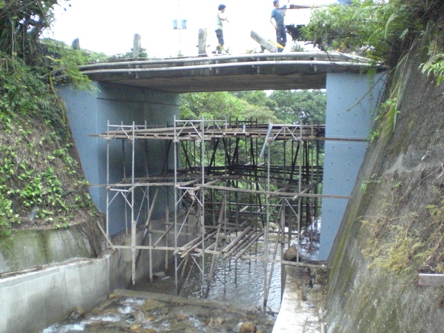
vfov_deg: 37.7
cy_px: 166
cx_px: 222
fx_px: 487
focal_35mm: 38
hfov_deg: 49.0
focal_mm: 6.3
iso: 800
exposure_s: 1/125
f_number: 3.1
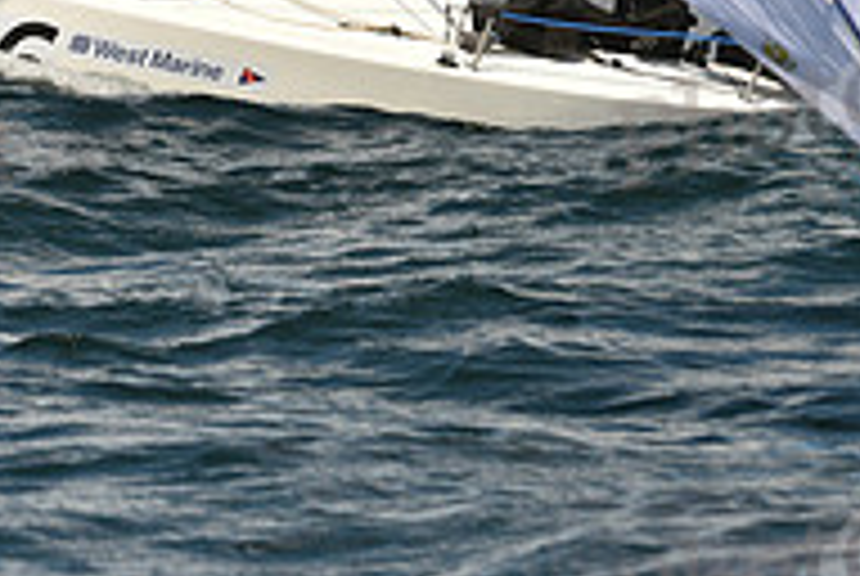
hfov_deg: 2.8
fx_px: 17394
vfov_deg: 1.9
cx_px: 383
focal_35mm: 727
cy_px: -97
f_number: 7.1
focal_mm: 240
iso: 250
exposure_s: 1/1250
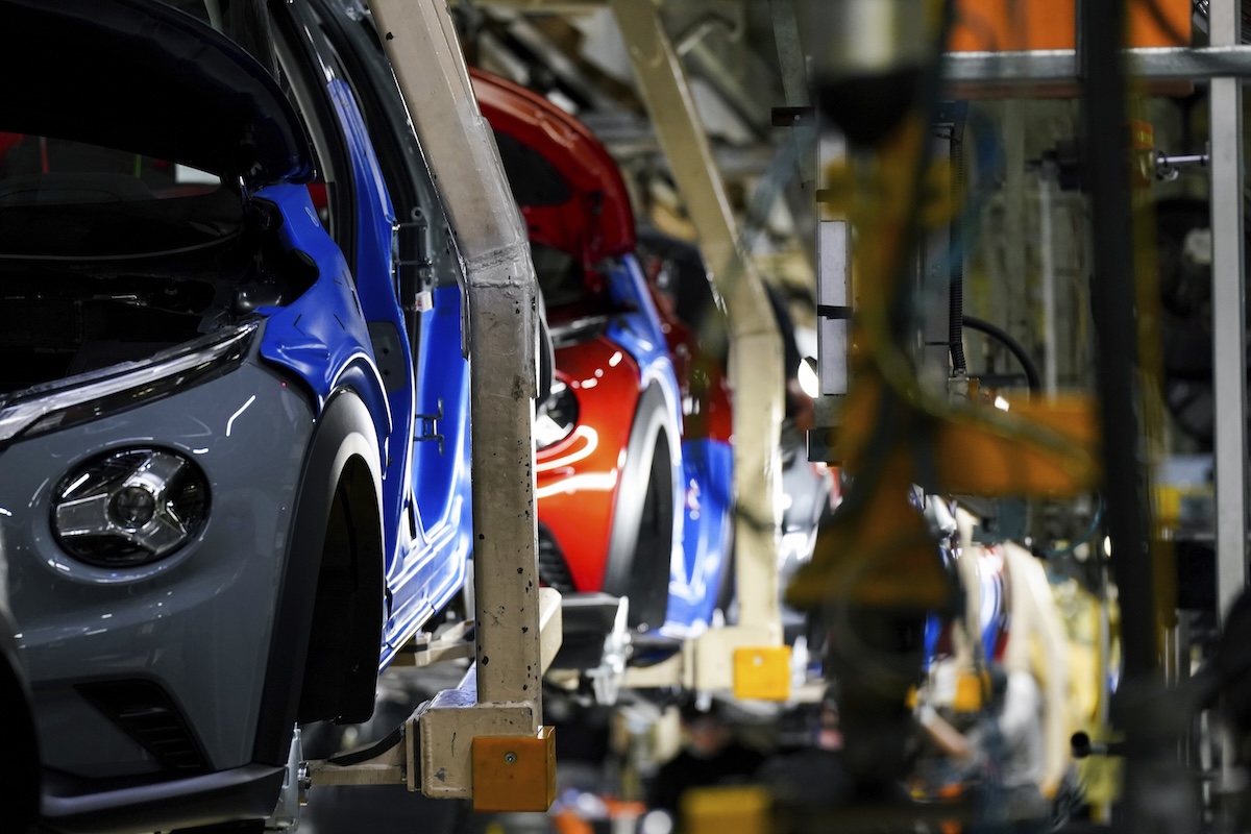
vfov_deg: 6.9
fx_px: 6949
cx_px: 626
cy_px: 417
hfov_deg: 10.3
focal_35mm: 200
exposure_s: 1/160
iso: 3200
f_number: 4.5
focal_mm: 200
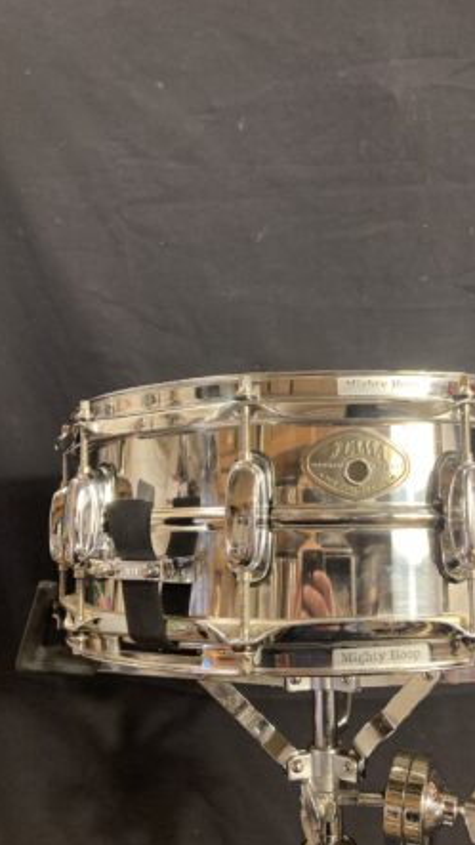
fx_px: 695
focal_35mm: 31
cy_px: 427
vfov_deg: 62.6
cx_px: 313
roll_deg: +0.7
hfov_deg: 37.4
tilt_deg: -5.3
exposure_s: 1/40
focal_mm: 3.99
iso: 250
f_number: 1.8
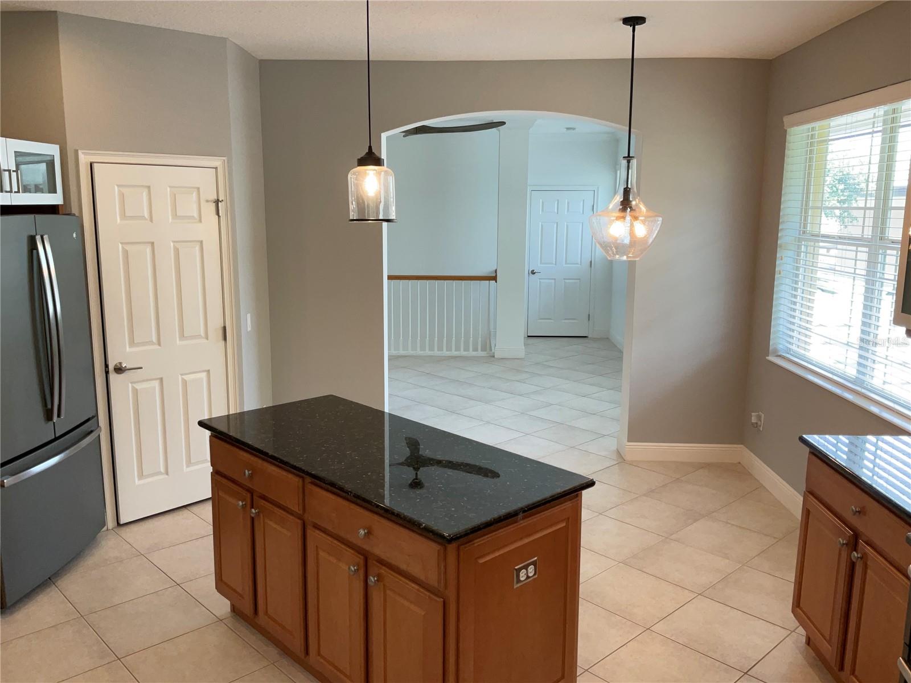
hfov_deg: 61.7
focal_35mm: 29
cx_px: 456
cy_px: 342
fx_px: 763
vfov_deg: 48.2
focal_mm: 3
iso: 50
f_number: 1.8
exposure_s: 1/60
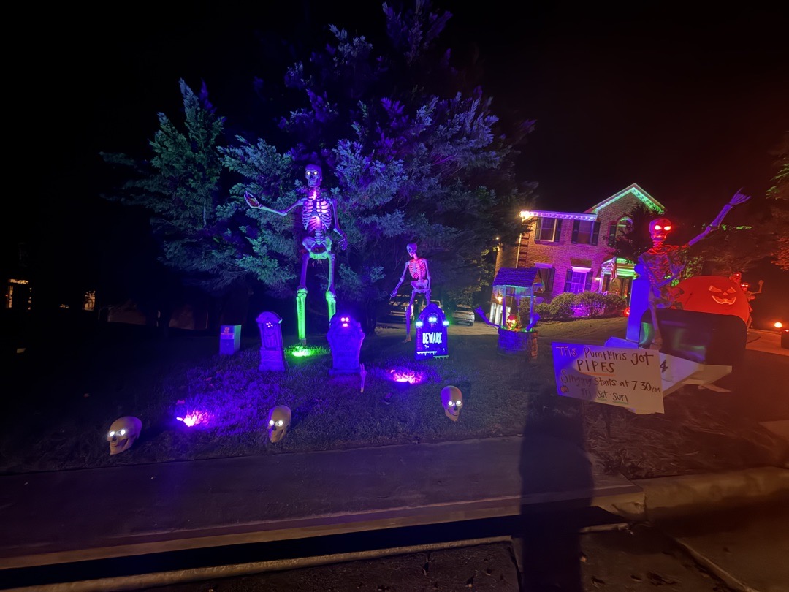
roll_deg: -6.3
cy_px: 296
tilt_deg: -2.5
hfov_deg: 102.1
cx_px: 394
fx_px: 319
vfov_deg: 85.7
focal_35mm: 14
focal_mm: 2.22
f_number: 2.2
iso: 1250
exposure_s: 1/4
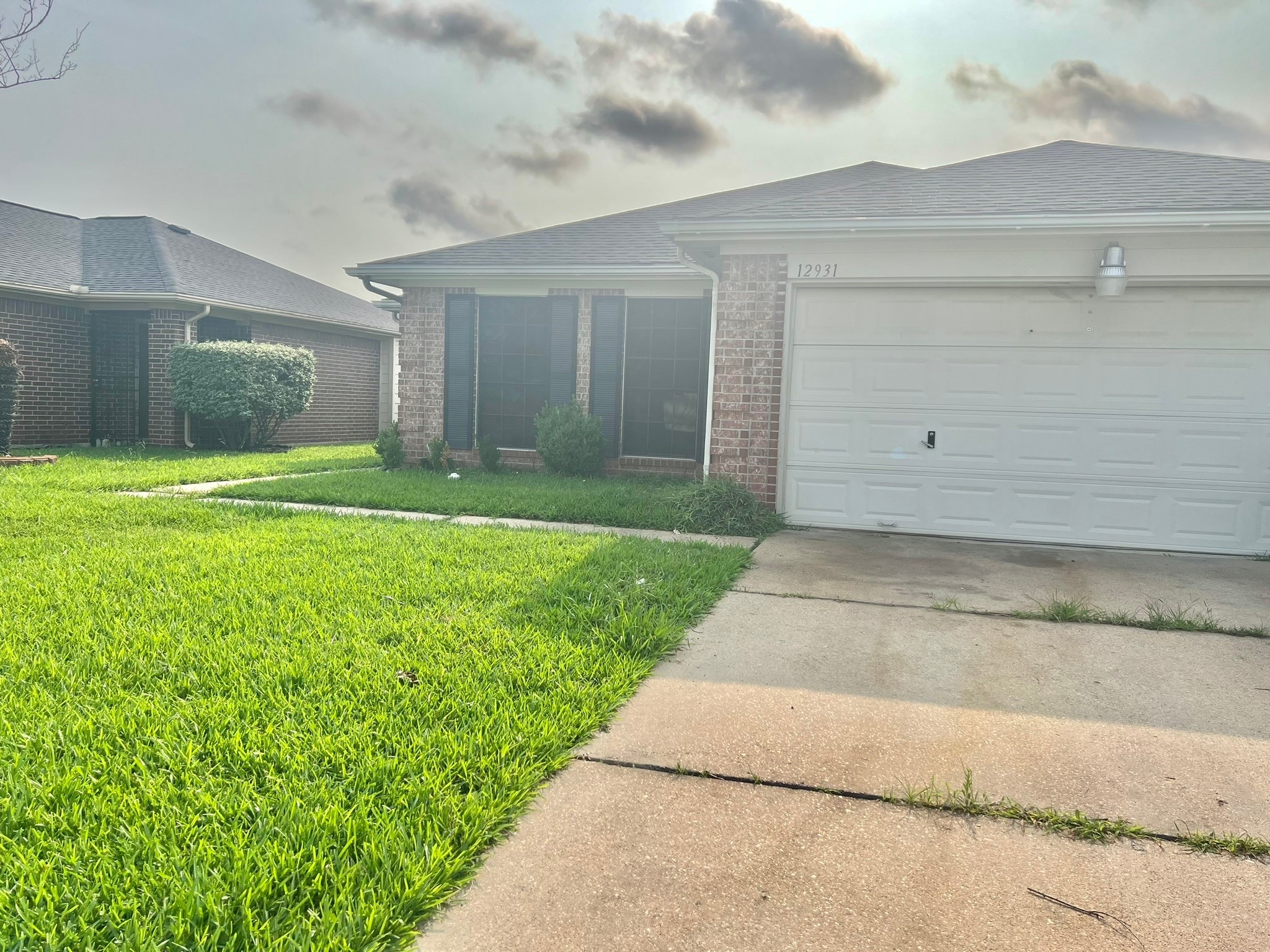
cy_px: 476
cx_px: 635
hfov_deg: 67.3
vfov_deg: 53.1
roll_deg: -2.2
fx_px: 954
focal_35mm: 26
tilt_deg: -4.7
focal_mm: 5.7
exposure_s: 1/4444
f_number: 1.5
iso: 50
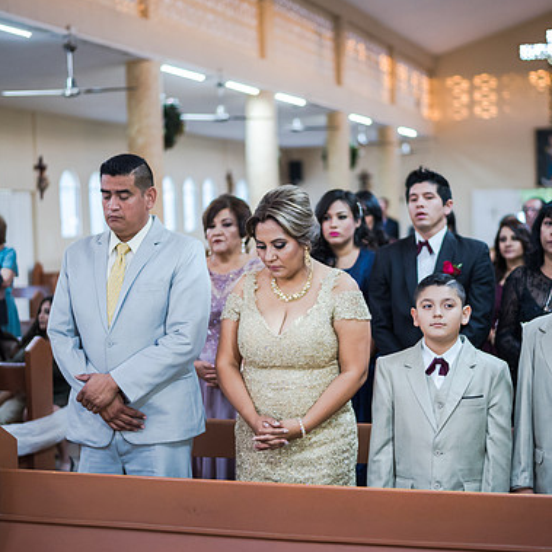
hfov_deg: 26.5
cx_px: 315
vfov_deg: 26.5
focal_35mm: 65
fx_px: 1173
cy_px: 279
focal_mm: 50
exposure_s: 1/200
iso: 1600
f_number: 1.8
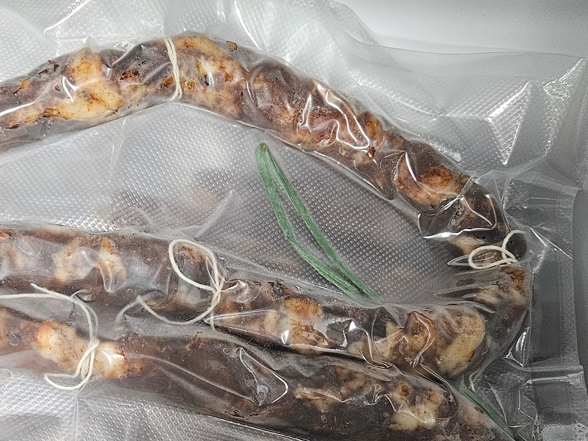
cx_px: 221
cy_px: 419
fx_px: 781
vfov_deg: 29.8
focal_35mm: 46
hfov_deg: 41.0
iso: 640
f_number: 1.8
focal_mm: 5.4
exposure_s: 1/100
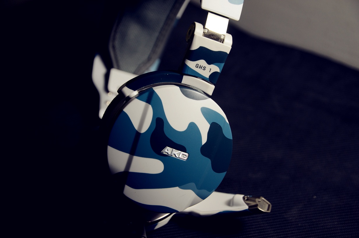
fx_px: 866
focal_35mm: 87
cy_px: 119
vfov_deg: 15.6
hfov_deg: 23.4
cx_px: 180
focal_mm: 58
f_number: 5.6
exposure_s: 1/5
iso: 400
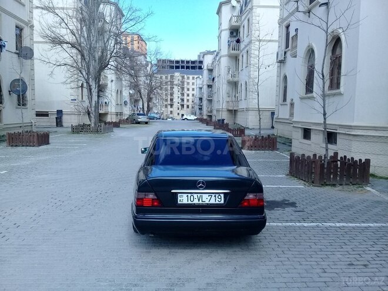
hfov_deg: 58.4
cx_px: 194
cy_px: 146
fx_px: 347
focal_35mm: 31
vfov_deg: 45.4
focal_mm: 3.3
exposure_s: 1/612
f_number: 2.2
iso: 64
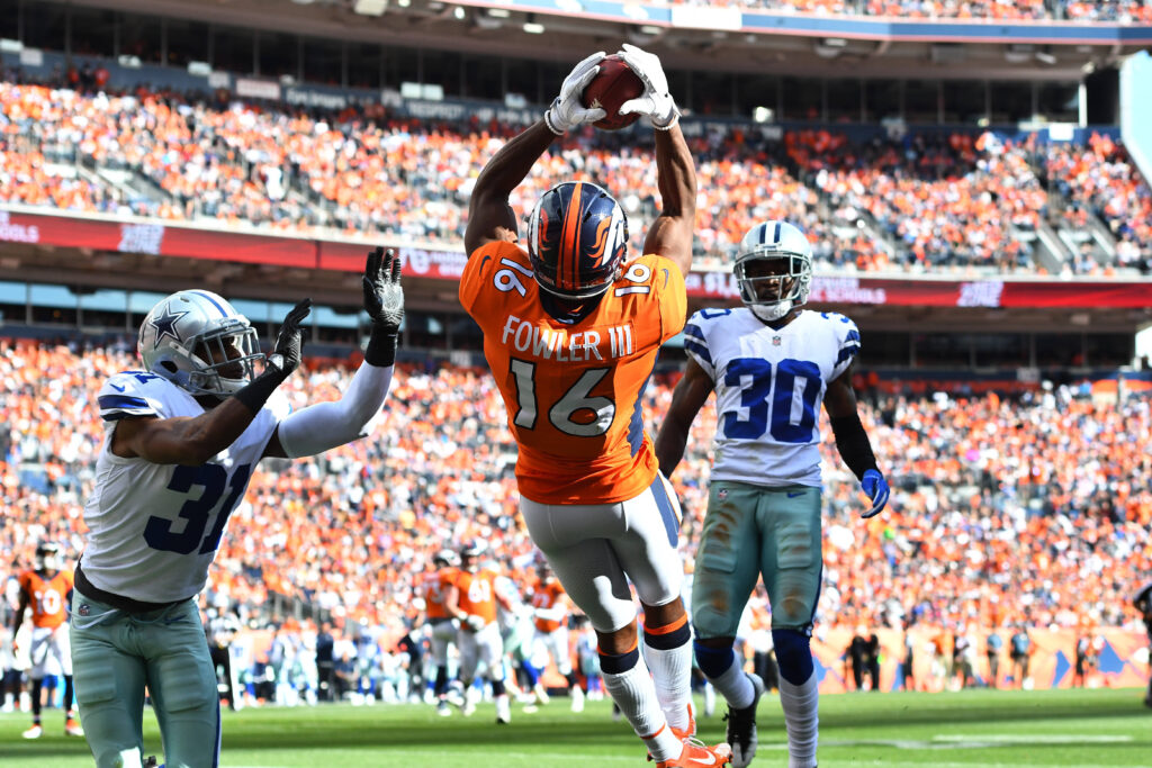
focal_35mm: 105
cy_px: 384
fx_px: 3360
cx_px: 576
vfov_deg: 13.0
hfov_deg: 19.5
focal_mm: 70
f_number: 4
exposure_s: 1/3200
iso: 800
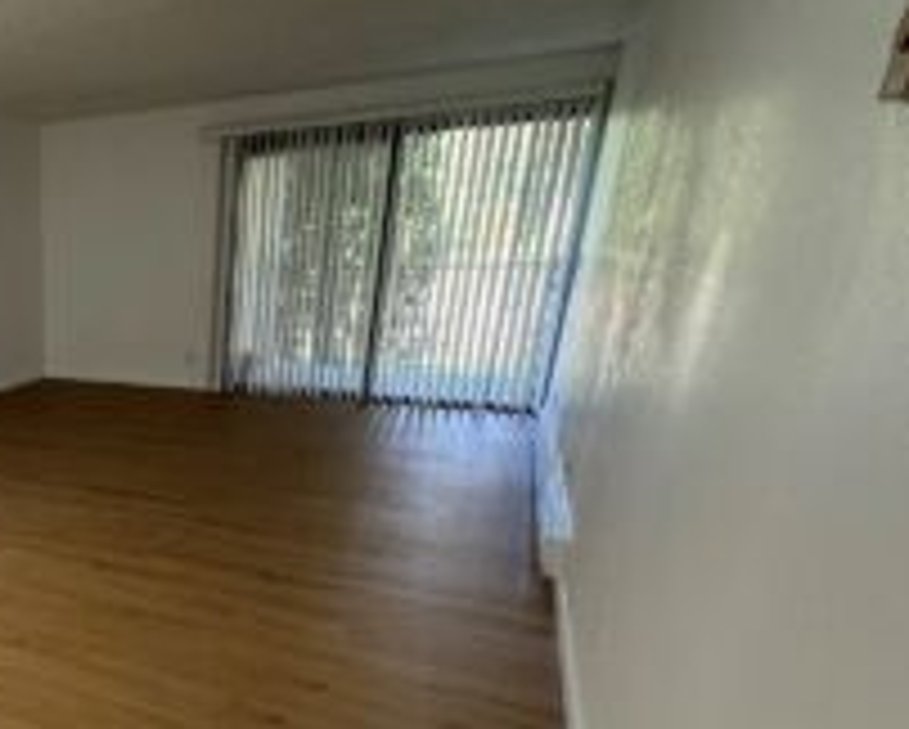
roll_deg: +1.8
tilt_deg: -20.9
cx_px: 40
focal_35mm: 27
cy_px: 513
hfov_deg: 53.3
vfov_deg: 51.8
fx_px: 727
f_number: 2.2
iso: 320
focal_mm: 2.22
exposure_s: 1/60
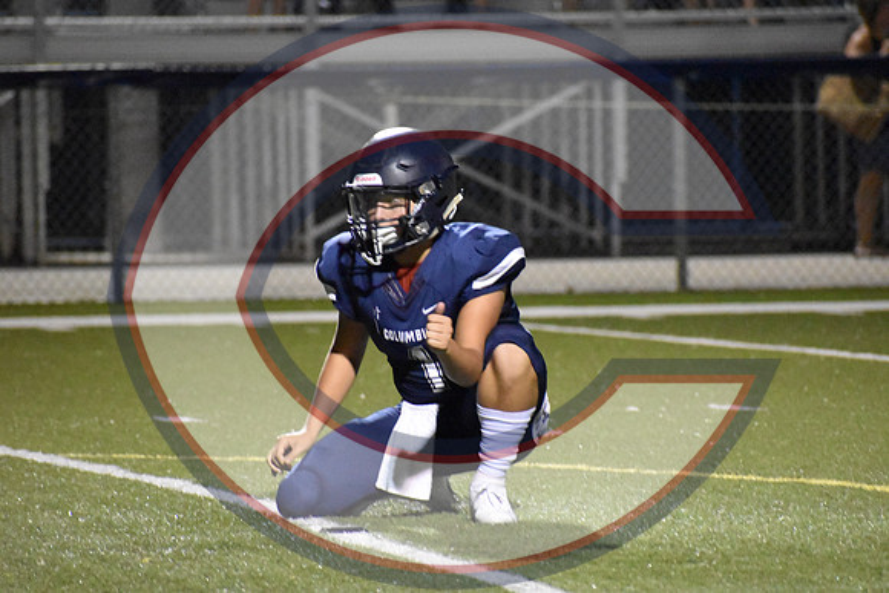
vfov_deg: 3.1
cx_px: 444
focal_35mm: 450
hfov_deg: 4.6
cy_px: 296
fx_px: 11115
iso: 12800
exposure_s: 1/200
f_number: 6.3
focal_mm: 300
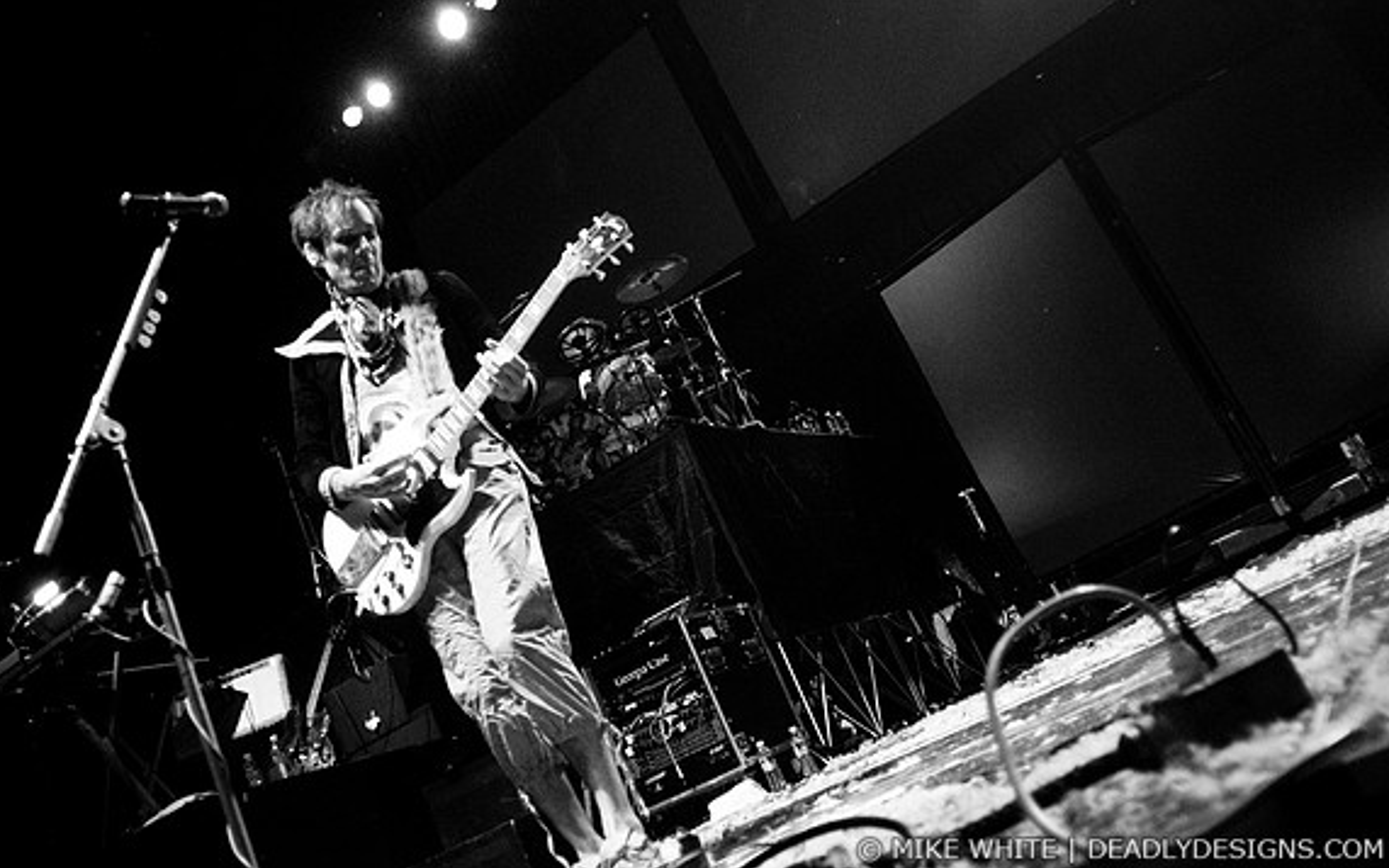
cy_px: 402
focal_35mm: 31
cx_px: 691
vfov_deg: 40.6
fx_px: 1174
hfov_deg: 61.2
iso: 800
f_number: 2.8
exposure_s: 1/200
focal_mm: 20
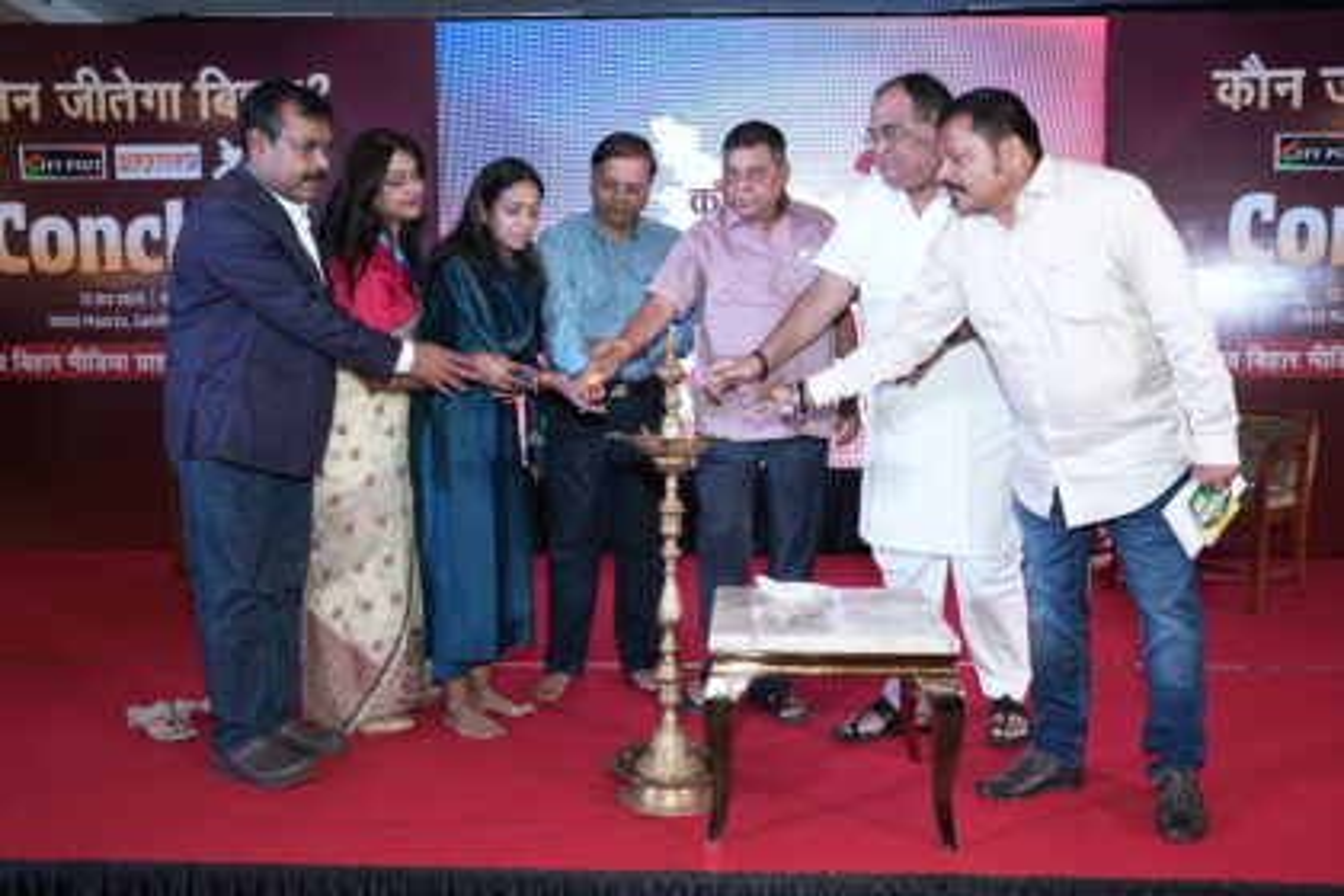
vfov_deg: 43.6
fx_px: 1120
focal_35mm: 30
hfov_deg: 61.9
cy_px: 448
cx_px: 672
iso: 1600
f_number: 5.6
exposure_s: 1/125
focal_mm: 30
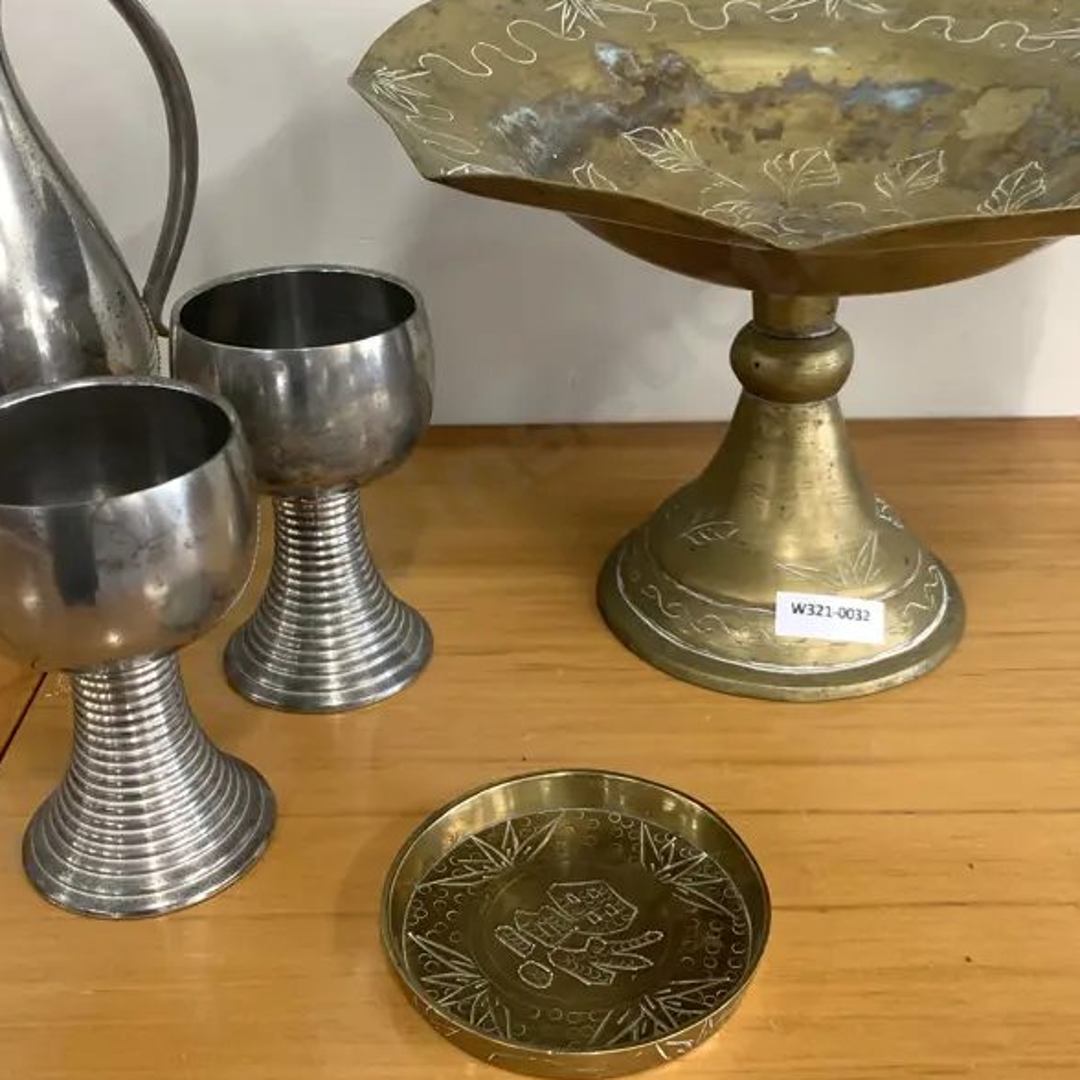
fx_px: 1412
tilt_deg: -27.6
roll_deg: +0.9
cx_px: 522
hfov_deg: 41.9
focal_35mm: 40
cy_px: 452
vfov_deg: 41.7
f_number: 1.8
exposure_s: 1/50
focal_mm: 4.25
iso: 80
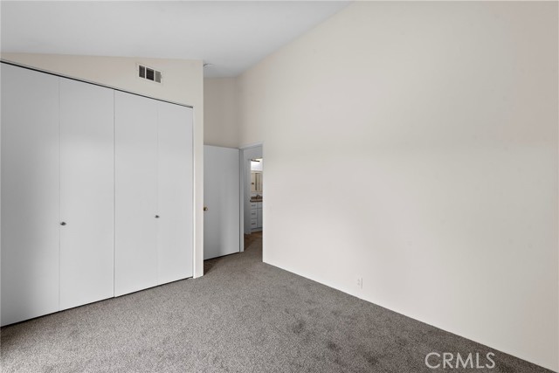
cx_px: 280
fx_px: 233
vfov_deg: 77.4
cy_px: 186
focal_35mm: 15
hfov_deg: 100.4
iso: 125
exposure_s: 1/2.5
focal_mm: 15
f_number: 7.1
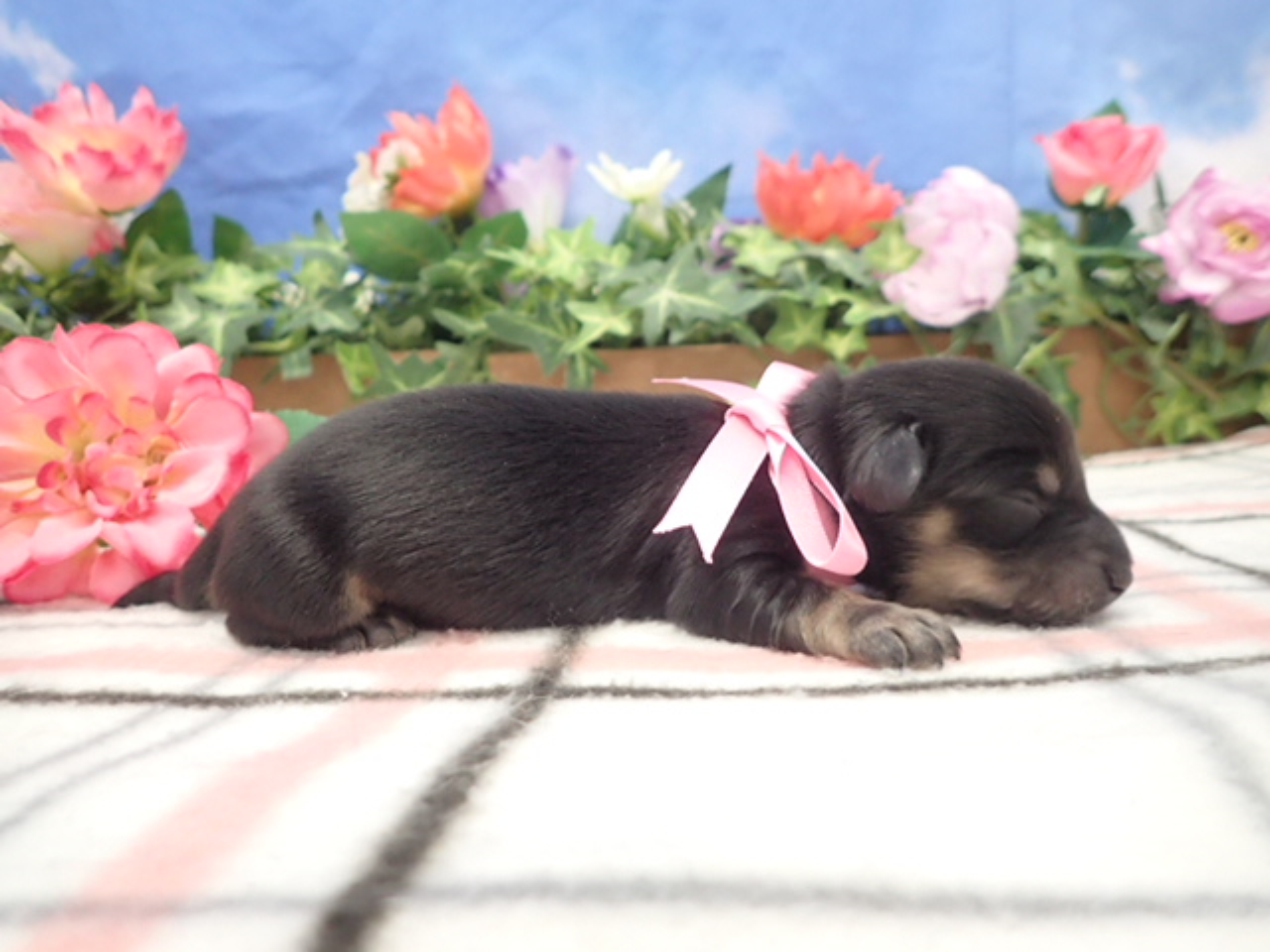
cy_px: 476
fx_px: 917
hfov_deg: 69.4
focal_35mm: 25
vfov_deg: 54.9
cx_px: 635
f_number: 2
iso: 400
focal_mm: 4.5
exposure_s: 1/40
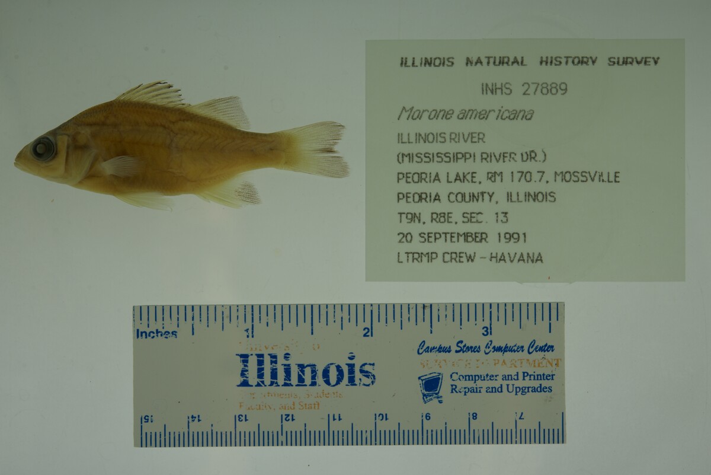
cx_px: 356
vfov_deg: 22.6
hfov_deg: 33.4
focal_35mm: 60
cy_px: 238
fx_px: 1185
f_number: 10
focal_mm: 60
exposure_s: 1/200
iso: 100
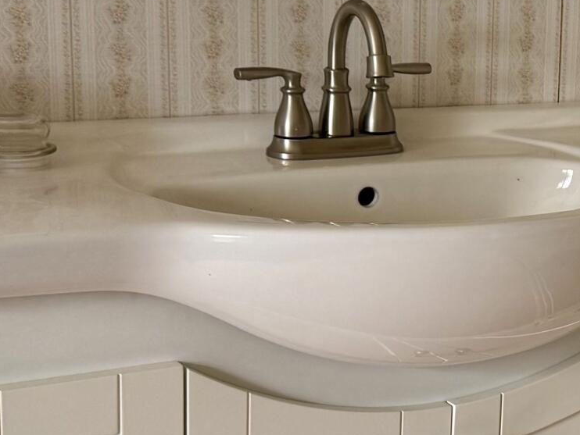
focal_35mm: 97
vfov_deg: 15.2
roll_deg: -4.7
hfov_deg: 19.0
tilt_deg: -14.1
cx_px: 707
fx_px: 1626
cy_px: 267
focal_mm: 6.76
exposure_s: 1/121
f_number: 1.78
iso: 100
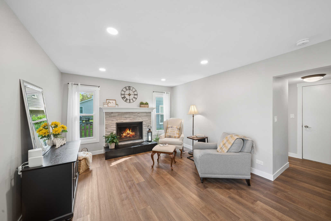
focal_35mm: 15
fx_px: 138
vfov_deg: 77.4
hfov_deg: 100.4
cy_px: 110
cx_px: 166
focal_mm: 15
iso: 400
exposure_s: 1/8
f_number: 8
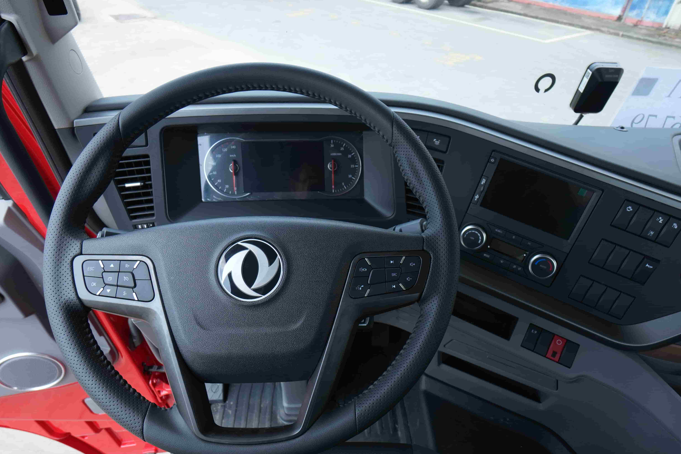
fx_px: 359
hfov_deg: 86.8
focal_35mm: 19
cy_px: 261
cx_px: 361
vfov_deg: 64.2
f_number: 5.6
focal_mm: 10
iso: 250
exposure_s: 1/160
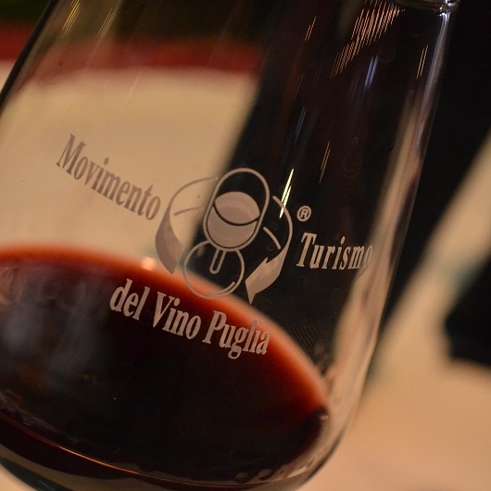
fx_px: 1236
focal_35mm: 77
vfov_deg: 22.5
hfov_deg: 22.5
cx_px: 212
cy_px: 246
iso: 3200
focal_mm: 40
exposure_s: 1/60
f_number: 5.3
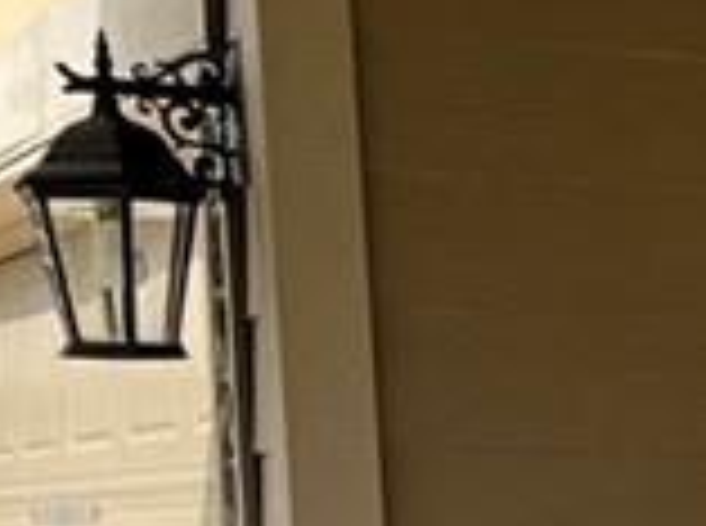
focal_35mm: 170
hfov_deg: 9.4
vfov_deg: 8.4
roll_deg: +0.1
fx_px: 3459
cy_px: 890
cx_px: 2064
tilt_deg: -5.8
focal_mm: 5.7
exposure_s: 1/2165
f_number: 1.5
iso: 50
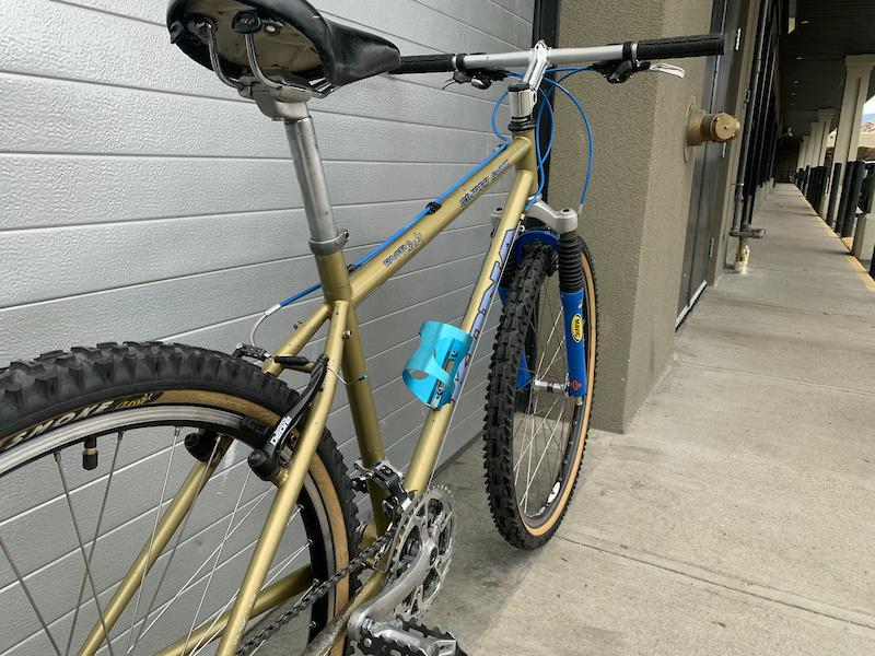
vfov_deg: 53.1
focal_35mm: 26
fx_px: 657
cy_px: 328
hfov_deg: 67.3
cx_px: 438
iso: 25
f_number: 1.8
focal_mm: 4.25
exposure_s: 1/204
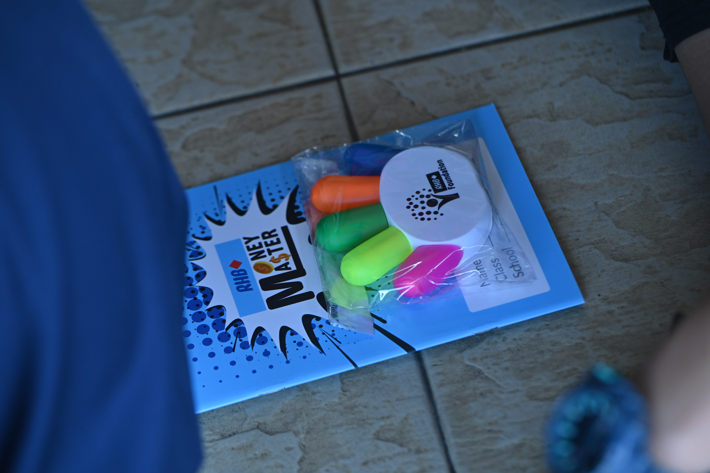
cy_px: 236
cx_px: 354
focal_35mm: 201
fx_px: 3964
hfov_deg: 10.2
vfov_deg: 6.8
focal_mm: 200
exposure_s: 1/100
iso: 640
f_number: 4.5
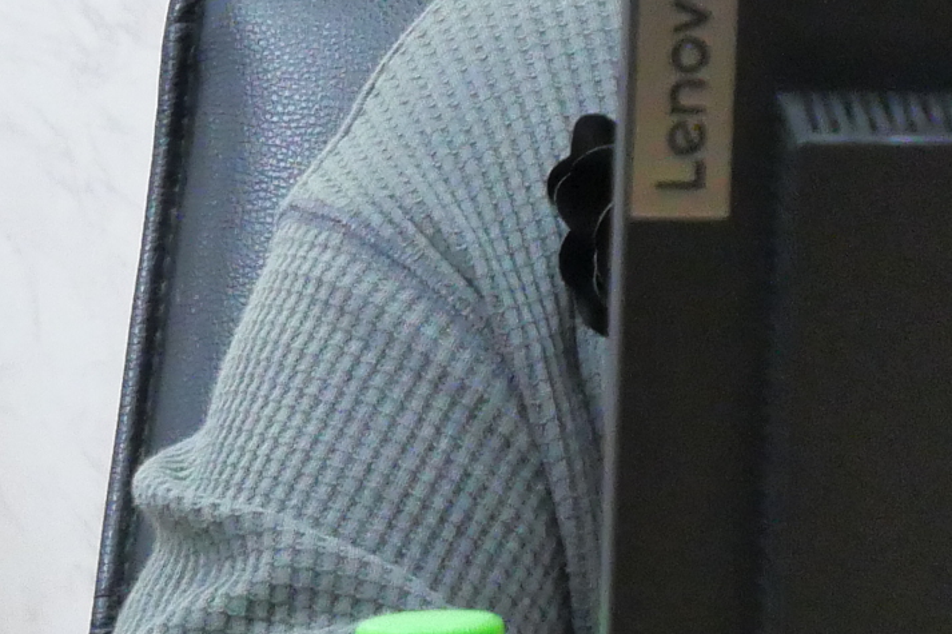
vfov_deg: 2.4
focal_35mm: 563
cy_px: -208
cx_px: 1298
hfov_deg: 3.7
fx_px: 14884
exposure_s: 1/20
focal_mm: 52
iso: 2000
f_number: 5.6
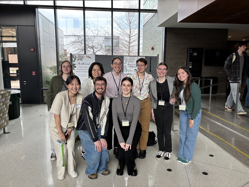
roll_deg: -0.1
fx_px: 187
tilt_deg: -10.0
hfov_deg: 67.3
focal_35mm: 26
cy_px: 94
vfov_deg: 53.1
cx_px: 124
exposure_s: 1/125
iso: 32
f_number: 1.6
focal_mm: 5.96
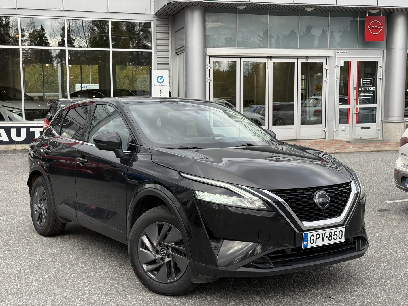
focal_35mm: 48
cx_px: 204
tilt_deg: -5.3
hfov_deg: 39.7
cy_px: 153
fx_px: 566
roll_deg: +0.2
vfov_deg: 30.3
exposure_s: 1/810
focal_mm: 6.76
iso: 80
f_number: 1.78
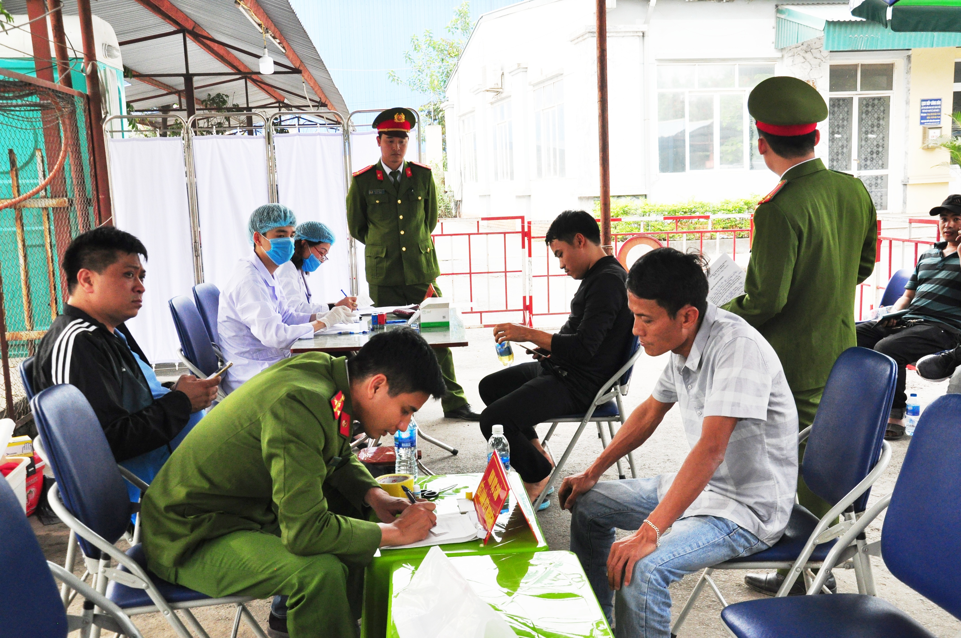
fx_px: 1000
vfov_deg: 35.4
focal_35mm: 38
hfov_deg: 51.3
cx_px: 480
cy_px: 319
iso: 800
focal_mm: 25
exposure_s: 1/250
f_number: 5
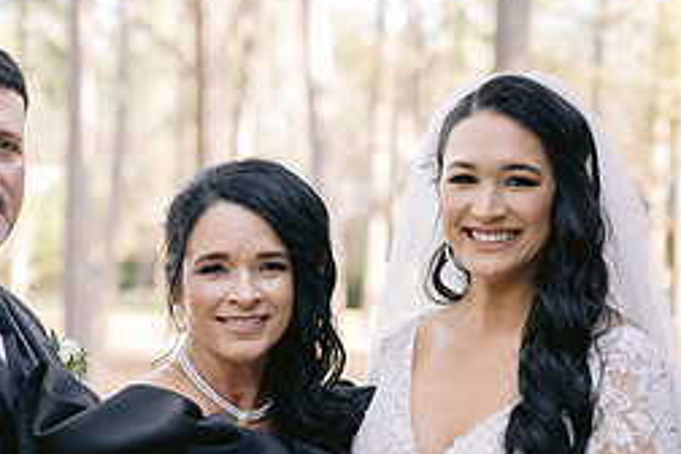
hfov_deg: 17.1
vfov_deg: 11.3
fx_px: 2270
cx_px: 310
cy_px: 432
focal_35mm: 120
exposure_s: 1/320
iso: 400
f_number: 2.5
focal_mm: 50
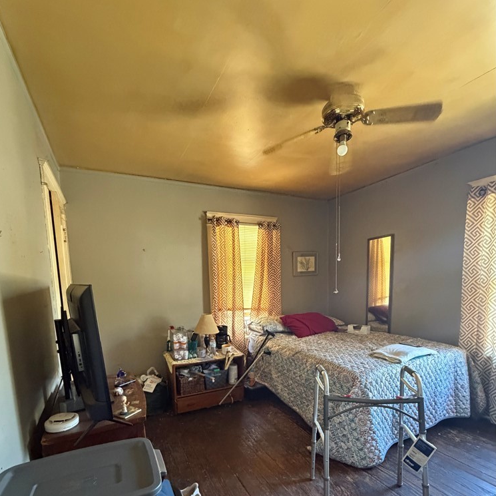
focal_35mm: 17
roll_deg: +1.5
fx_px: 276
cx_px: 242
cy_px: 319
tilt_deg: -5.6
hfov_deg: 84.0
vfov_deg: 81.9
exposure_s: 1/60
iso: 1000
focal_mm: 2.22
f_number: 2.2
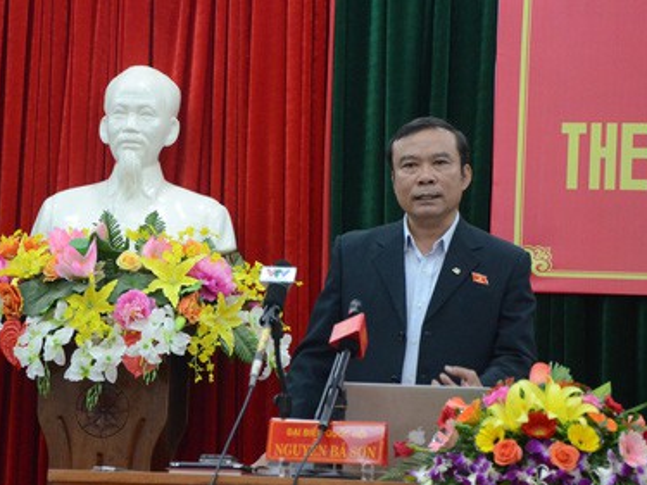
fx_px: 2709
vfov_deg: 10.2
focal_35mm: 145
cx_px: 235
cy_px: 240
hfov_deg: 13.6
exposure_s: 1/60
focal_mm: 70
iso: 3200
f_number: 5.6
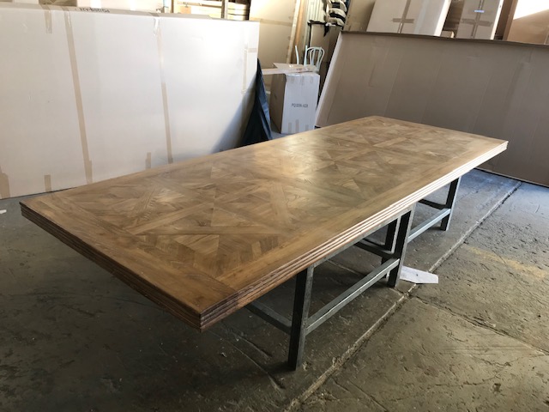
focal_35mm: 28
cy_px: 206
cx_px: 274
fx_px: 444
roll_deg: -4.5
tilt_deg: -20.7
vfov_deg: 49.7
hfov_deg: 63.4
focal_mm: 3.99
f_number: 1.8
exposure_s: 1/50
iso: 32
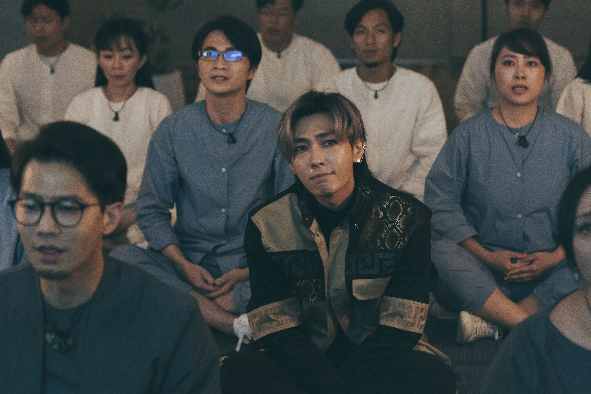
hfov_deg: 19.5
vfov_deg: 13.0
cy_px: 197
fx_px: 1724
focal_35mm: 105
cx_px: 296
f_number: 2.8
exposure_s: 1/60
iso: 2500
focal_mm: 70
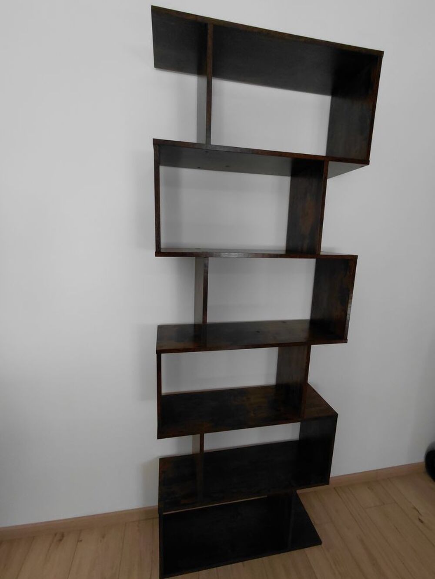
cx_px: 218
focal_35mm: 16
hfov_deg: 78.1
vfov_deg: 94.5
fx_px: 268
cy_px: 290
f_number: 2.2
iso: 200
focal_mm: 1.64
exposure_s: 1/50
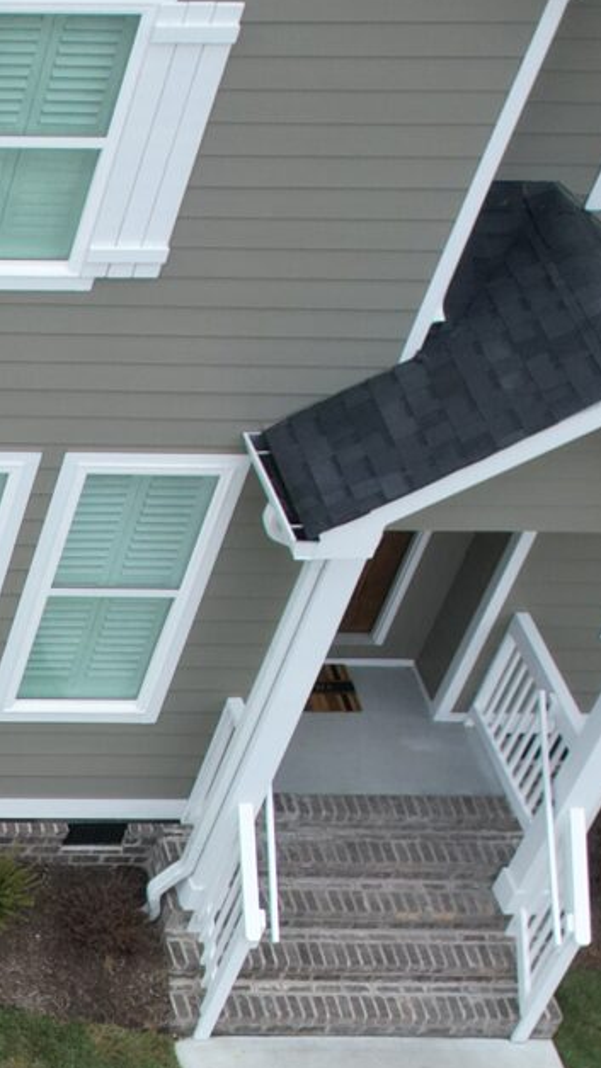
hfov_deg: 10.9
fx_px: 2665
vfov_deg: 20.8
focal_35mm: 94
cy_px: 1360
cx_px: -858
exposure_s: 1/320
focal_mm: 8.38
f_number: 2.8
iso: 100
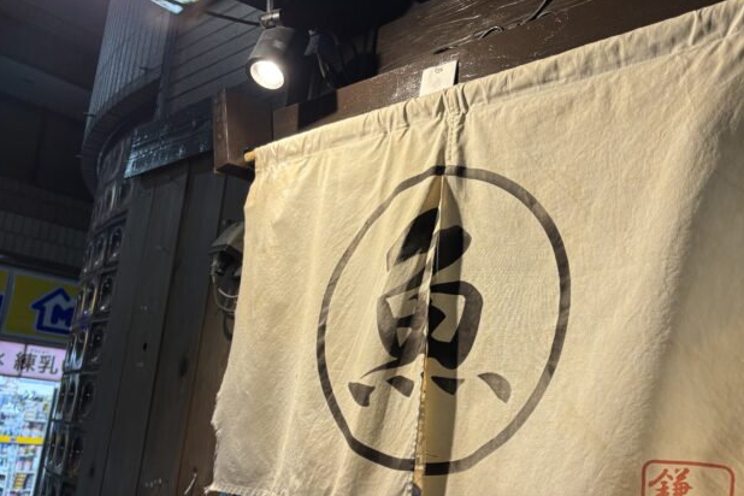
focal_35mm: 35
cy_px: 290
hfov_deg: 54.2
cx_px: 430
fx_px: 723
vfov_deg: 37.7
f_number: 1.6
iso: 100
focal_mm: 5.96
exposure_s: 1/50
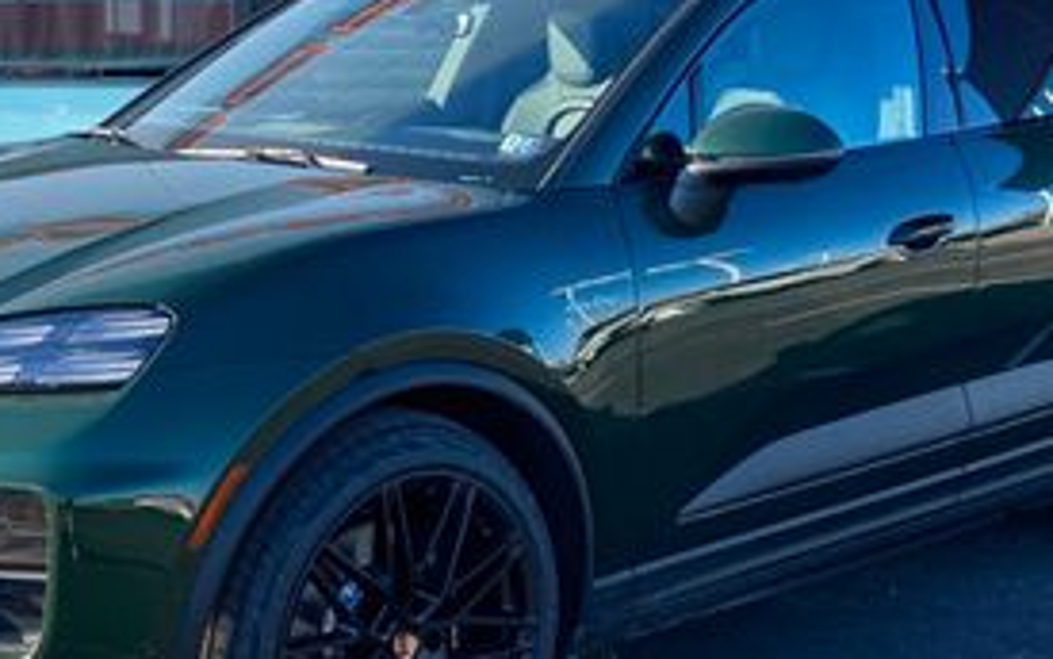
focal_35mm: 69
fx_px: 1981
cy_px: 115
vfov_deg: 18.7
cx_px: 348
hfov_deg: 29.6
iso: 20
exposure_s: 1/495
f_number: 1.8
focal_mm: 3.99
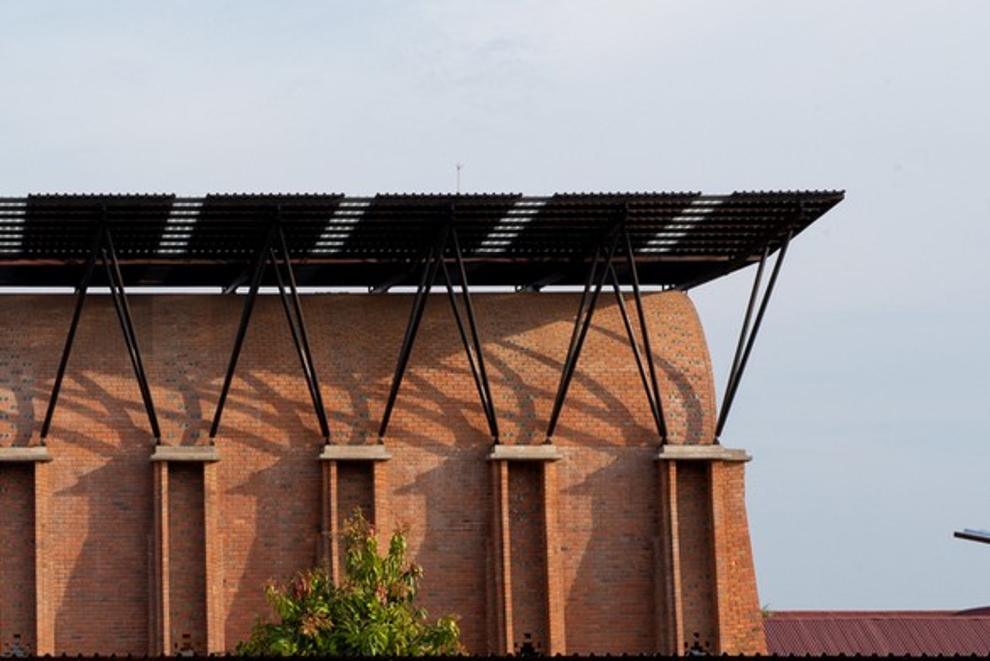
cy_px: 556
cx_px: -37
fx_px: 3163
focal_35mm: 115
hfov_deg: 17.3
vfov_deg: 11.9
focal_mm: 50
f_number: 18
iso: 400
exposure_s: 1/100
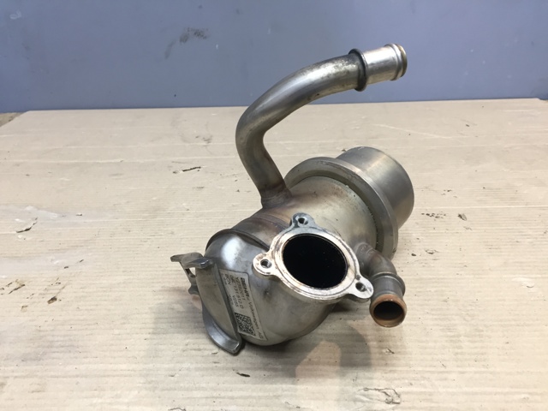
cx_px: 274
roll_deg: +1.2
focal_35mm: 29
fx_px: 459
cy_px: 206
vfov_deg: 48.2
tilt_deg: -26.6
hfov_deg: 61.7
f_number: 2.2
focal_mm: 4.15
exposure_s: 1/33
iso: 100
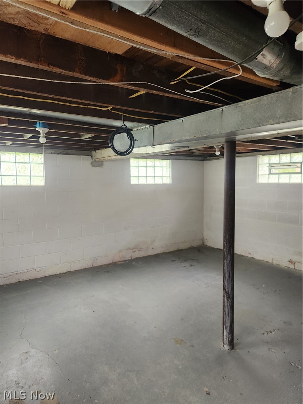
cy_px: 202
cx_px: 152
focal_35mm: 23
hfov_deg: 58.9
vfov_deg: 73.9
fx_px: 268
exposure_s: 1/120
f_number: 1.8
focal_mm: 5.4
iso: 640
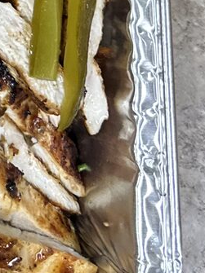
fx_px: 1019
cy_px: -304
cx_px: -277
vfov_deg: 12.9
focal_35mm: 129
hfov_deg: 10.1
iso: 200
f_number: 1.78
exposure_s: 1/120
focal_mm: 6.86
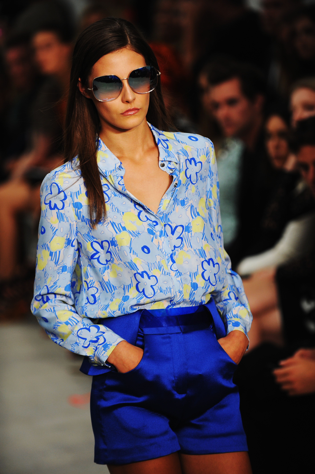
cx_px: 158
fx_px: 2300
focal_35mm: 175
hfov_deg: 7.8
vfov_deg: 11.8
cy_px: 237
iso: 800
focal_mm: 175
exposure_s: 1/800
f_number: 4.5
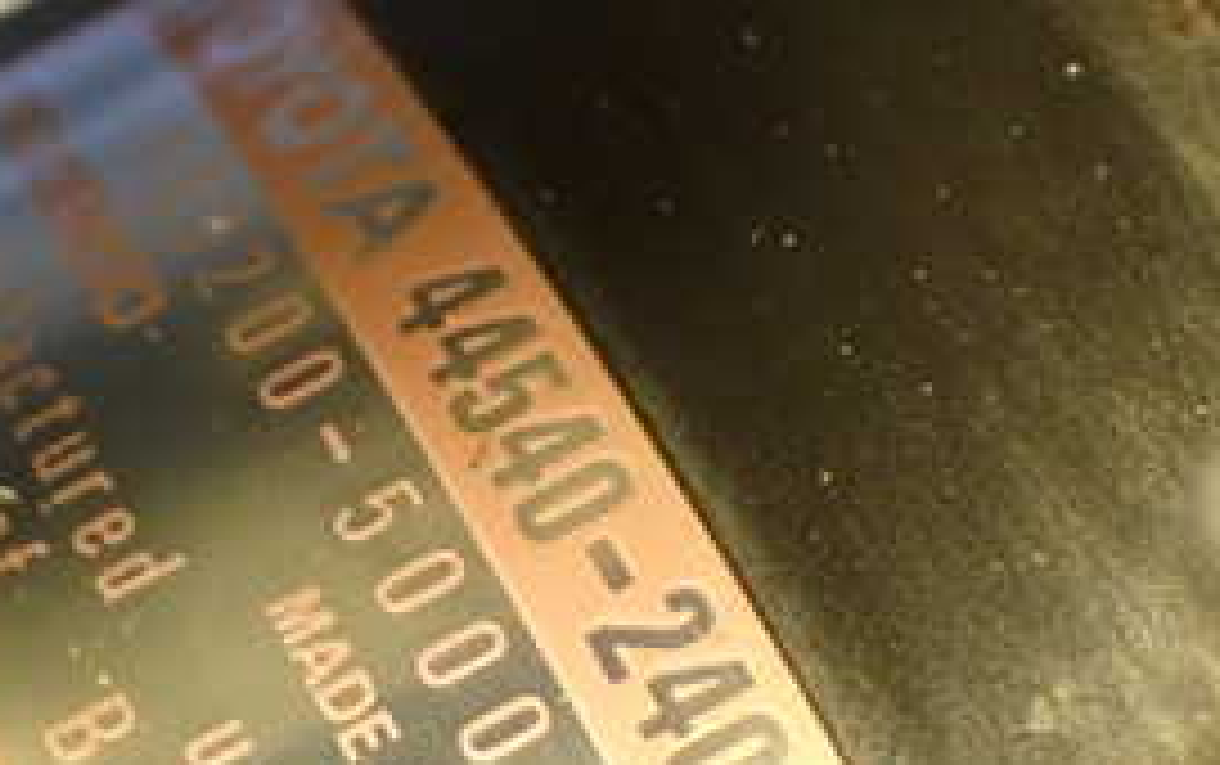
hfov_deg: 15.3
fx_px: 4527
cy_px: 544
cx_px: 446
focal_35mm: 136
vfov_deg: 9.7
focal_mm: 10.35
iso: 800
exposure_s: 1/125
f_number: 3.5
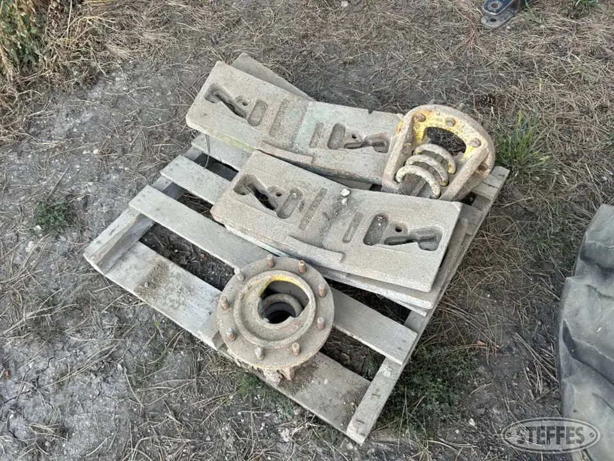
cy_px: 230
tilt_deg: -54.4
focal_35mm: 26
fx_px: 461
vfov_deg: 53.1
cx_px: 307
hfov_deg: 67.3
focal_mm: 5.7
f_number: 1.5
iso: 50
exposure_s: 1/121
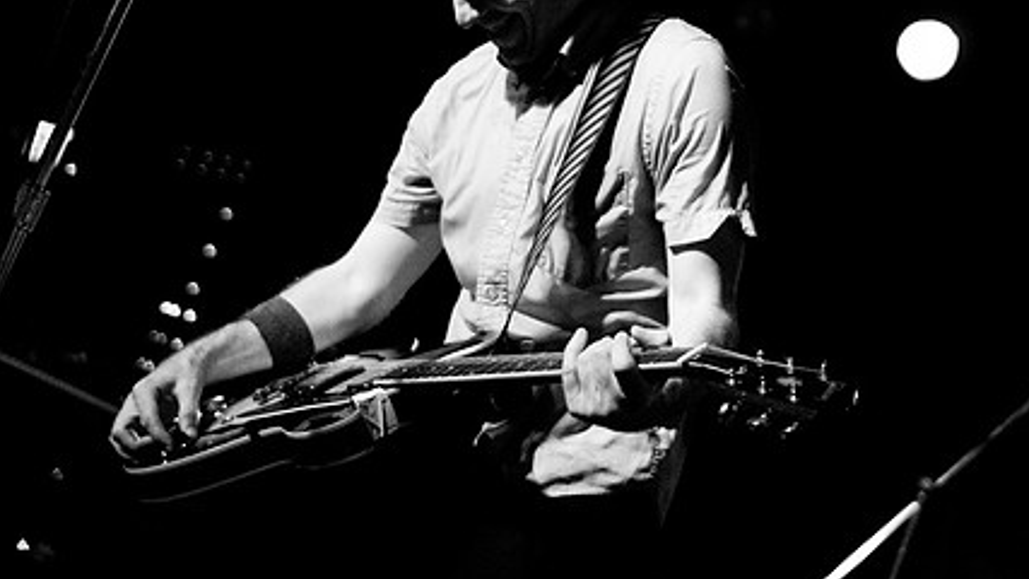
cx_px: 598
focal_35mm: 64
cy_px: 185
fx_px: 1746
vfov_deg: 18.7
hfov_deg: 32.8
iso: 1000
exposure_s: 1/80
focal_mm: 30
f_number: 1.4
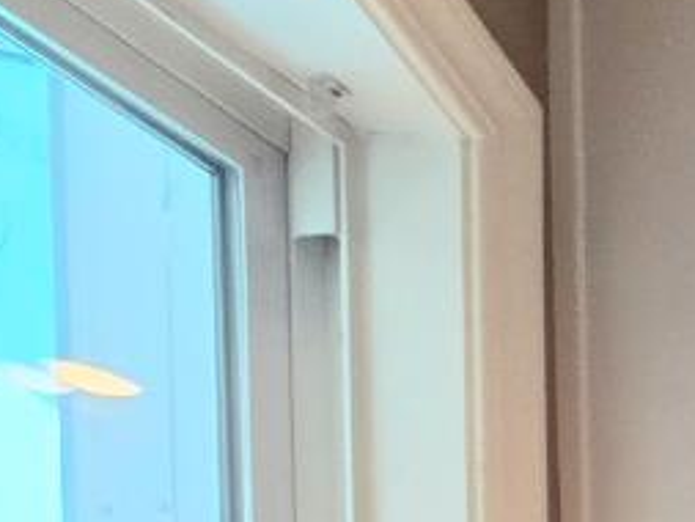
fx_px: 1547
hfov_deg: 14.8
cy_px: 1416
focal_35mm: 77
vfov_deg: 12.4
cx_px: 1689
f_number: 2.2
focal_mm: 2.2
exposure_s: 1/60
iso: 64
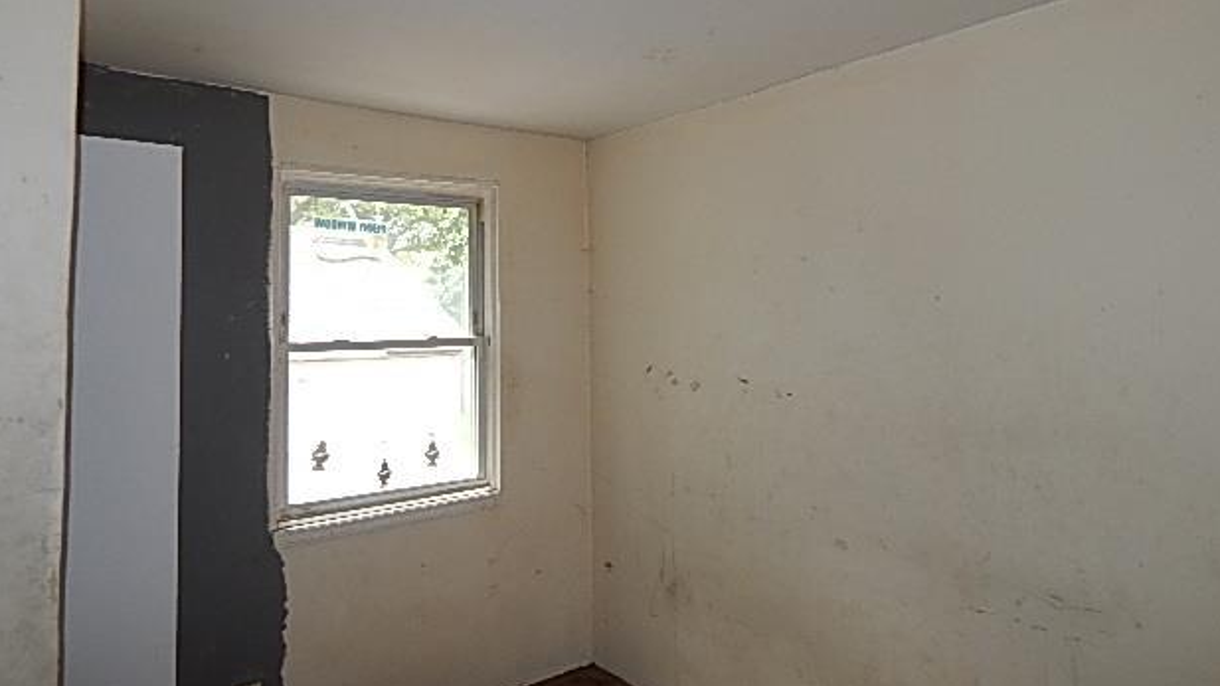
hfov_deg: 71.9
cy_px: 283
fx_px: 841
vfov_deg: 44.2
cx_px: 611
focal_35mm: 26
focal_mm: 4
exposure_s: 1/30
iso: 125
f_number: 3
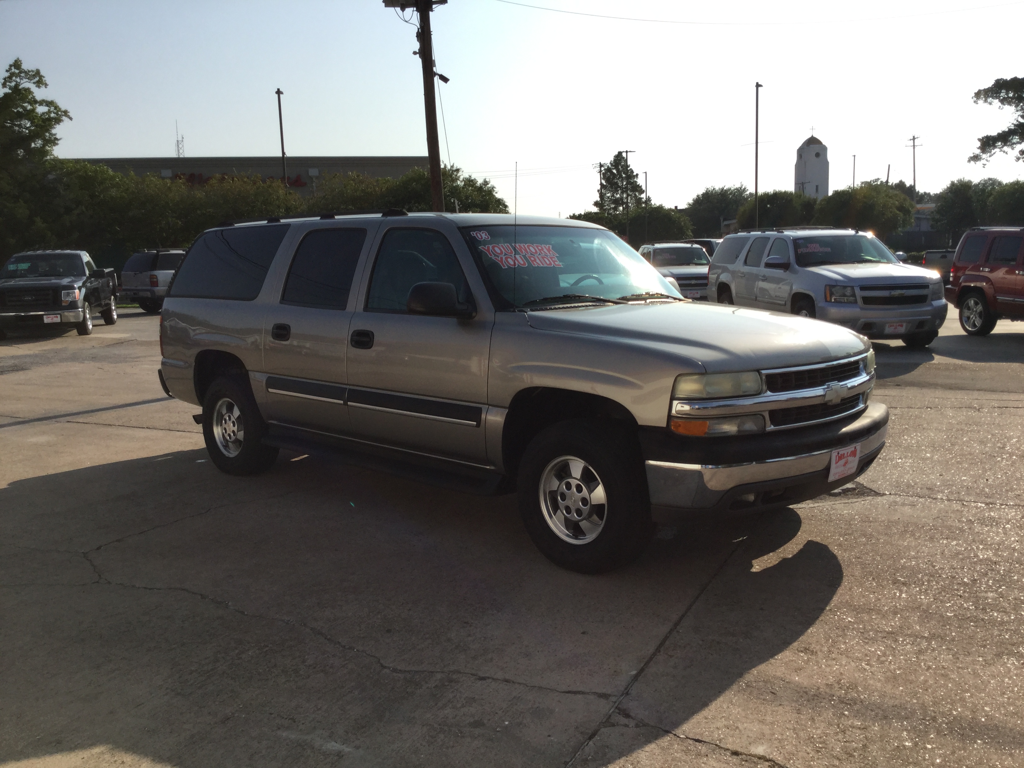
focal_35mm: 31
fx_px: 917
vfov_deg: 45.4
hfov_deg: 58.4
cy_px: 384
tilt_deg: -7.7
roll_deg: +0.5
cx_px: 512
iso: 25
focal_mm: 3.3
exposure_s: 1/1538
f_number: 2.4
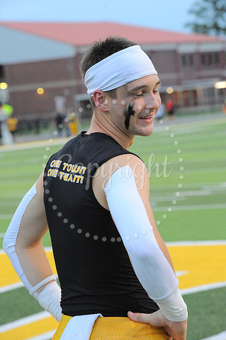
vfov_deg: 14.2
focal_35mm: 145
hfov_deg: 9.5
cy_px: 170
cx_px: 113
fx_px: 1367
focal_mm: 145
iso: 6400
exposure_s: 1/160
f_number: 10
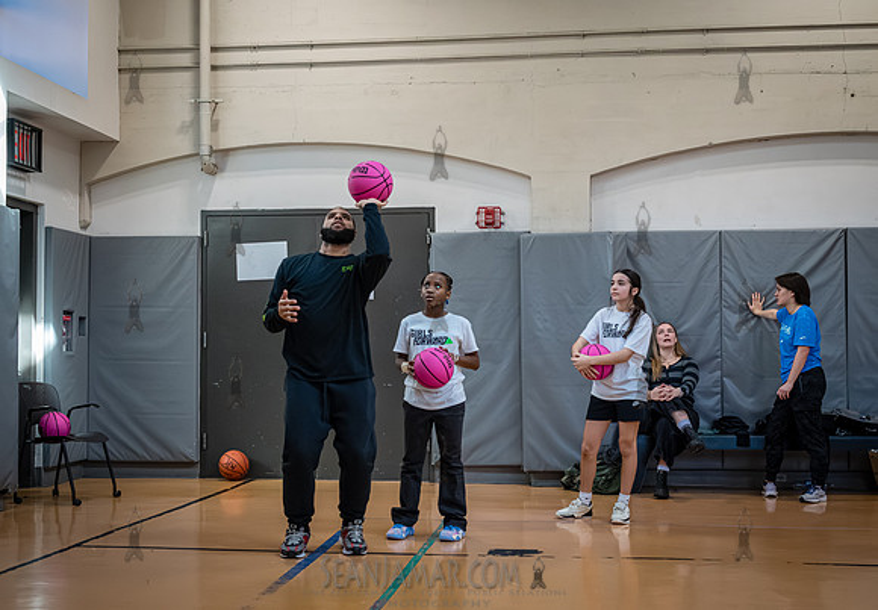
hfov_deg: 40.5
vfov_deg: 28.7
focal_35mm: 48
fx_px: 1190
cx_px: 426
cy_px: 334
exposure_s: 1/1000
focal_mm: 42
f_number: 4.5
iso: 8000
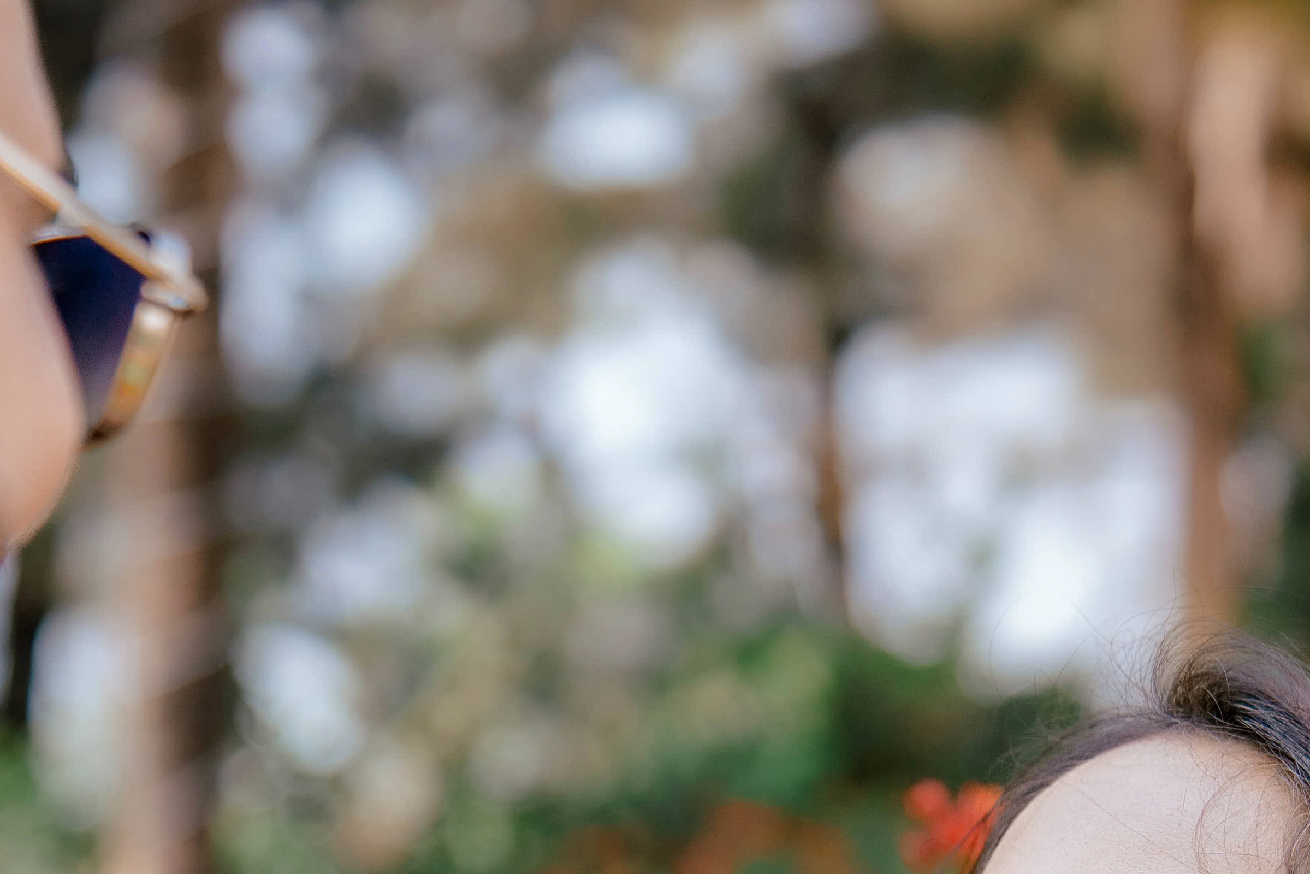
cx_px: 639
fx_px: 4221
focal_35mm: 116
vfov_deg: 11.3
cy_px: 1361
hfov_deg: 17.6
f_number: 2
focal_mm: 35
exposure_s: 1/1600
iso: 250
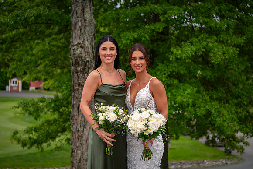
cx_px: 126
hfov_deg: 33.4
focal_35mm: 60
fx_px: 421
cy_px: 84
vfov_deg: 22.6
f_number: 4
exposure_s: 1/1000
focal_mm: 60
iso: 200
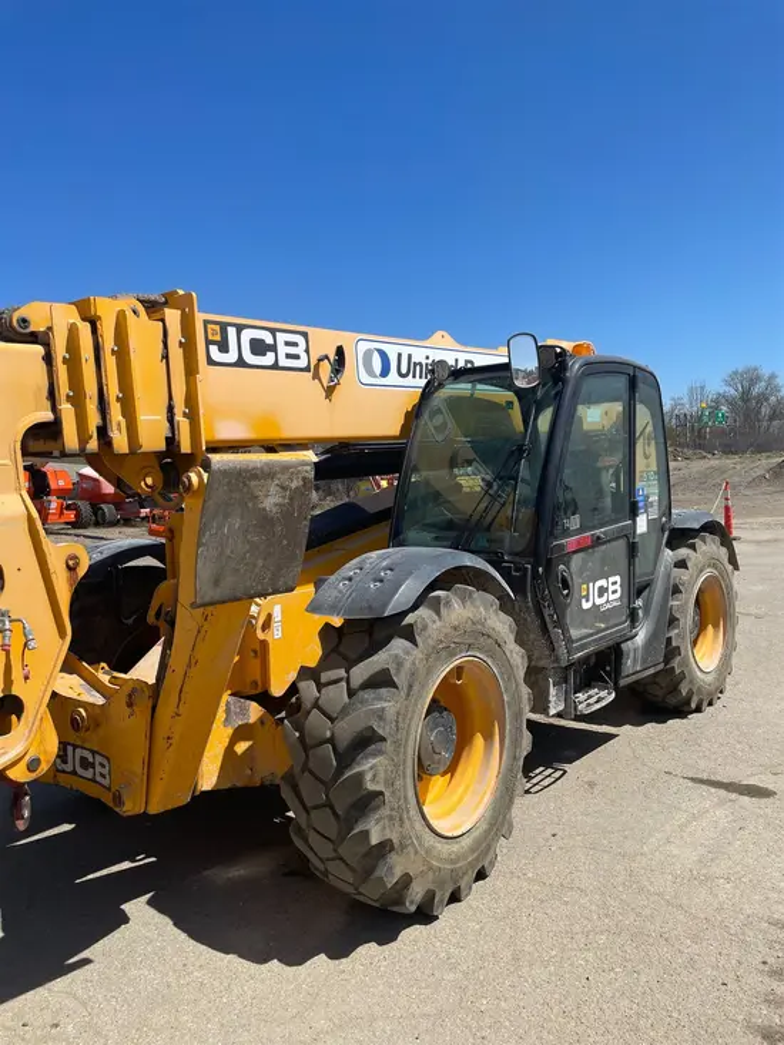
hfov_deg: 53.1
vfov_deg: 67.3
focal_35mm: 26
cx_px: 392
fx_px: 785
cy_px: 522
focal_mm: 4.2
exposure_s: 1/4292
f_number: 1.6
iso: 32
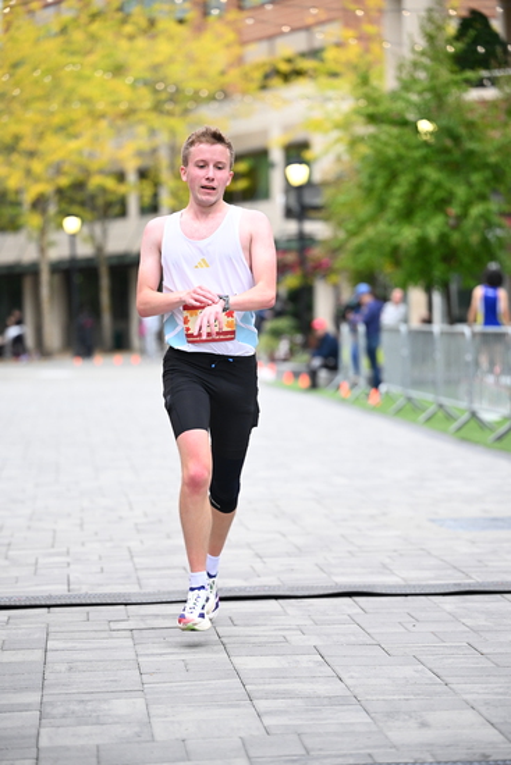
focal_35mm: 115
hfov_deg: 11.9
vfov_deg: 17.8
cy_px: 382
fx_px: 2447
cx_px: 256
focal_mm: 115
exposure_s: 1/1250
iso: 1600
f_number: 2.8
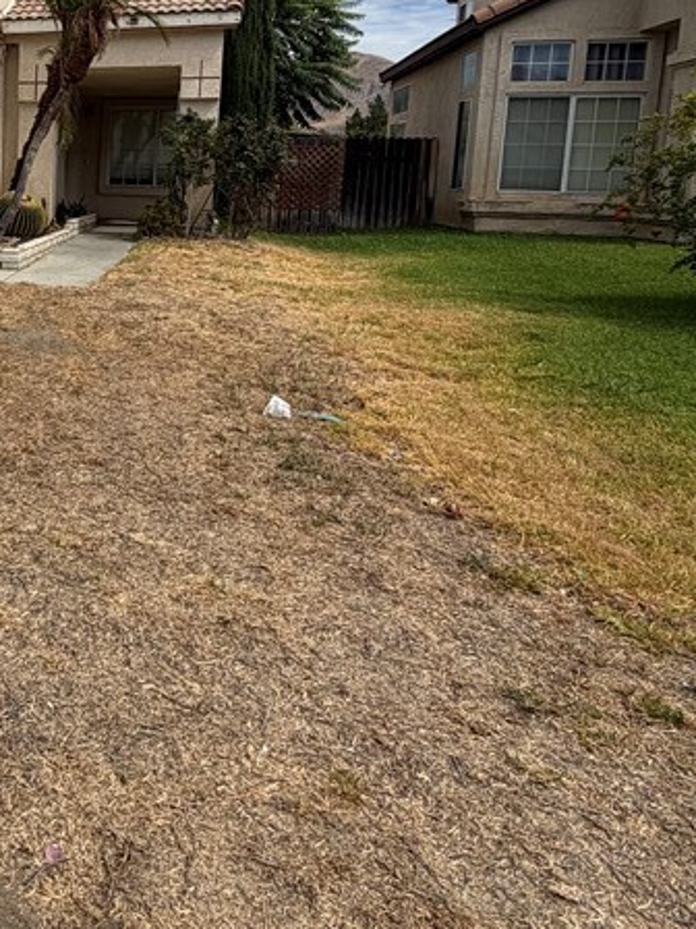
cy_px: 292
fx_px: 858
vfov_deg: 55.4
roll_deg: -0.3
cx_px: -77
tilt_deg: -5.9
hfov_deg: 36.9
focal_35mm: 32
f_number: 2.2
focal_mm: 2.22
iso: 20
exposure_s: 1/1399
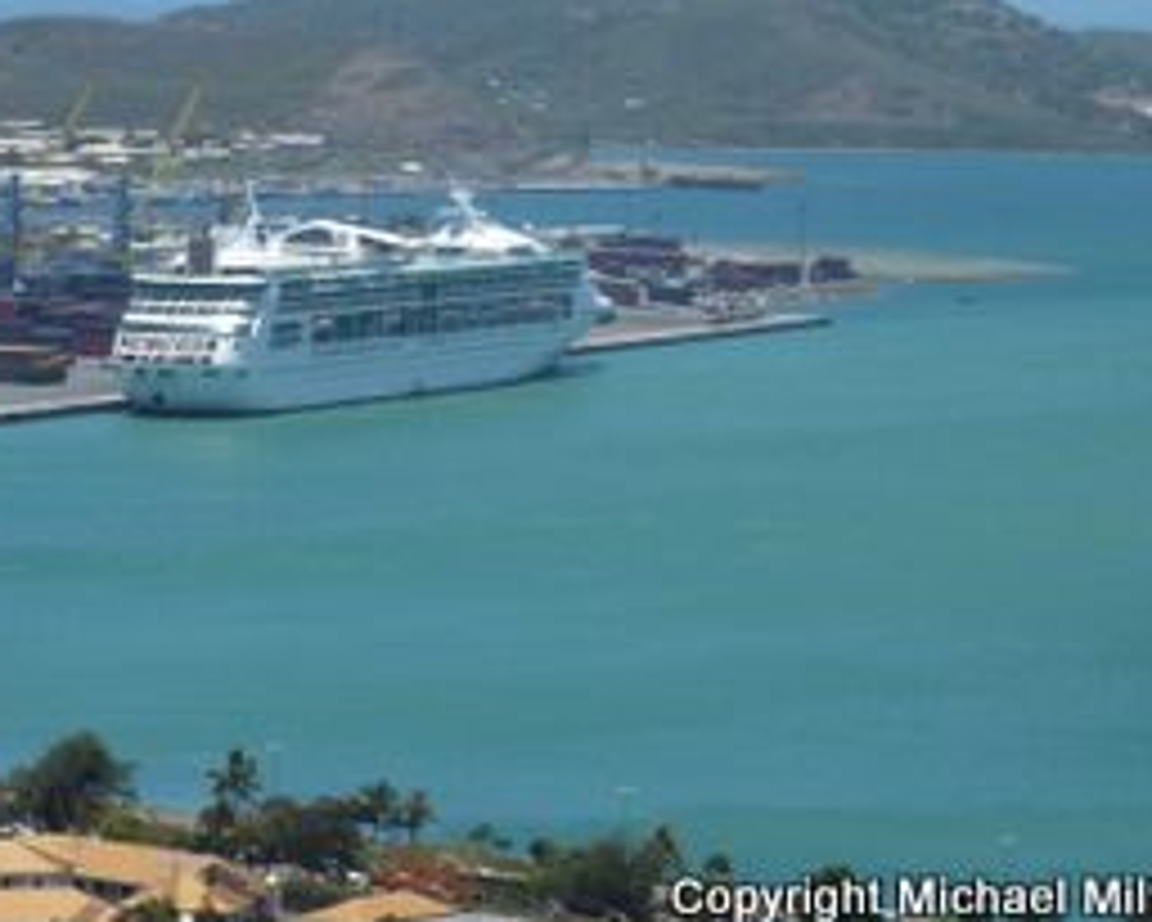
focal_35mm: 195
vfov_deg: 7.9
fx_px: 6651
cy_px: 310
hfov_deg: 9.9
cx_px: 410
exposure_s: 1/500
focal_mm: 21
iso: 80
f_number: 5.6
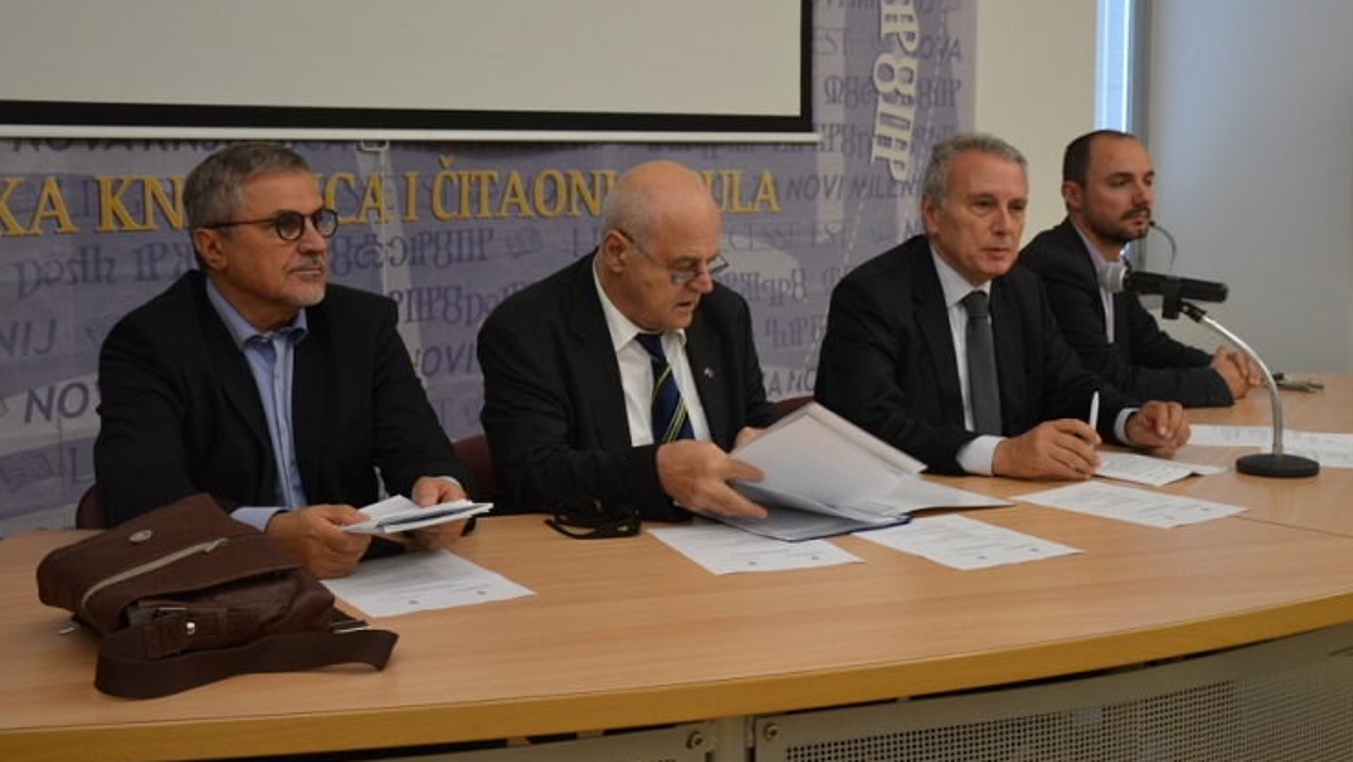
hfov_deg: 42.9
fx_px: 1722
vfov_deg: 24.9
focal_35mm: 48
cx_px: 677
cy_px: 331
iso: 720
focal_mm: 30
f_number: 4
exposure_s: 1/60
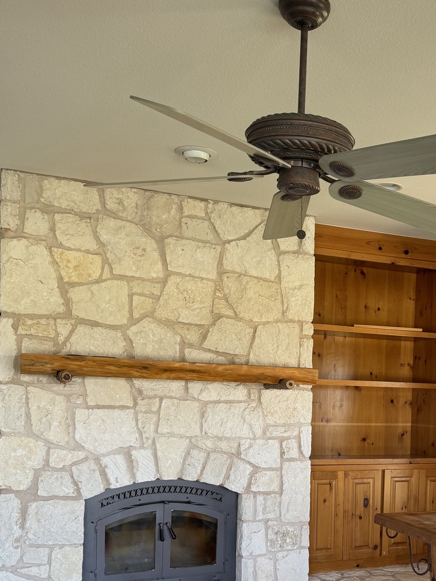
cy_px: 425
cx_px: 350
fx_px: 689
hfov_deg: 34.1
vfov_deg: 44.5
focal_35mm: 41
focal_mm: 6.76
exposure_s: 1/121
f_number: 1.78
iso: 80
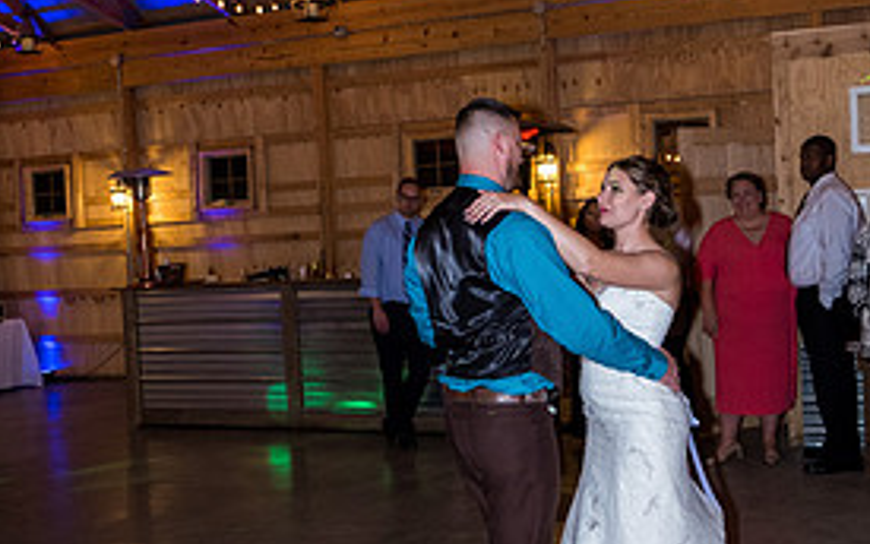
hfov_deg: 44.3
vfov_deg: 28.6
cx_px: 471
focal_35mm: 45
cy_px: 244
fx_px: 1067
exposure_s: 1/200
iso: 1600
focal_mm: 18
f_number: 2.8
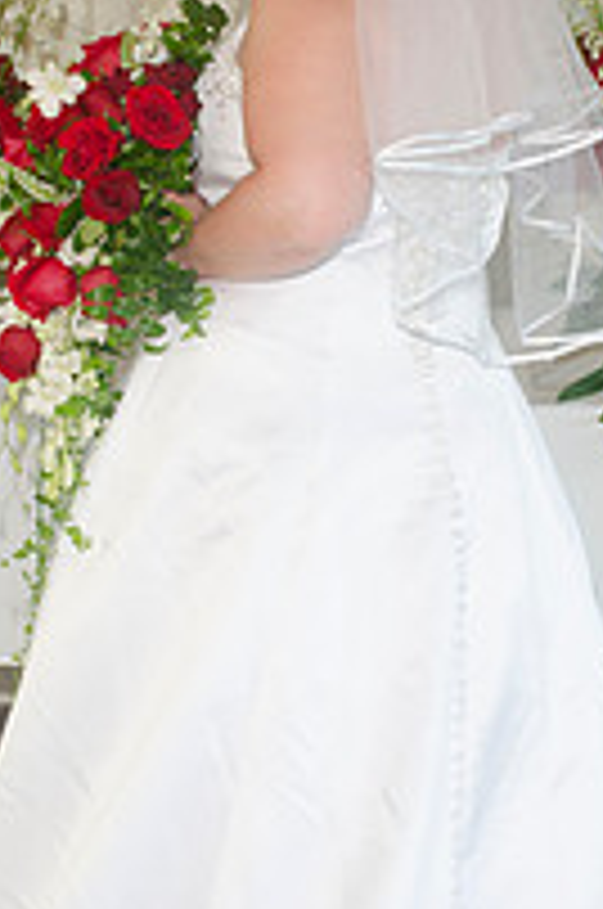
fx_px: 2697
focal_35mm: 107
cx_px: 328
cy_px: 324
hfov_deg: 12.8
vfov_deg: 19.1
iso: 400
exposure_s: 1/80
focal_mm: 32
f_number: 5.6
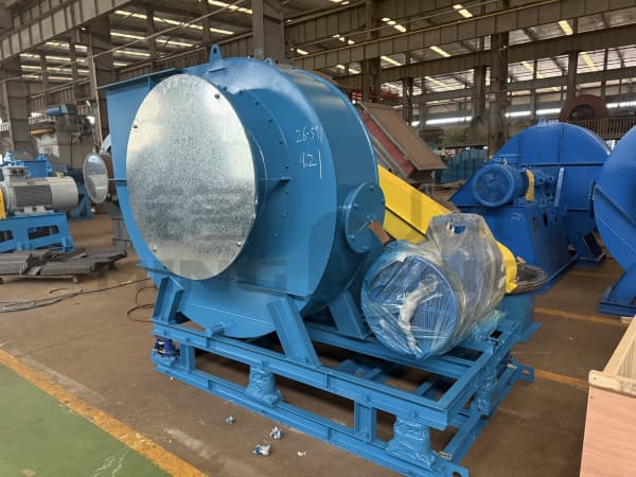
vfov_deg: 56.8
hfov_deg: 71.6
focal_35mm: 24
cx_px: 318
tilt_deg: -8.0
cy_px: 238
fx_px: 441
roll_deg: +0.7
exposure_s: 1/33
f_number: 1.78
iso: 800
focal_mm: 6.76
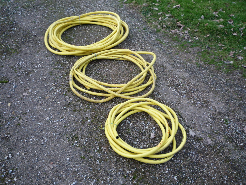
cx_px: 123
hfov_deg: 60.0
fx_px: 213
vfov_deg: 46.8
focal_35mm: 30
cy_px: 92
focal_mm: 5.2
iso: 100
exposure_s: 1/30
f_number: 3.3
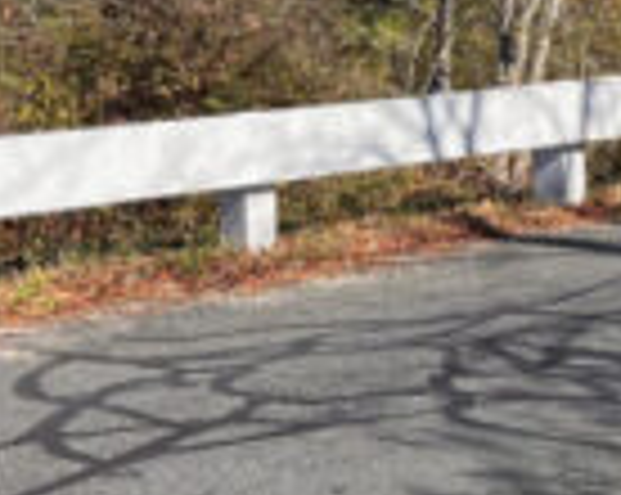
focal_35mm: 118
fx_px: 2166
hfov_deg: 15.5
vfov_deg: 12.9
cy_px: 63
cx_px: 810
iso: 50
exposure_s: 1/2632
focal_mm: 5.7
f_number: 1.5
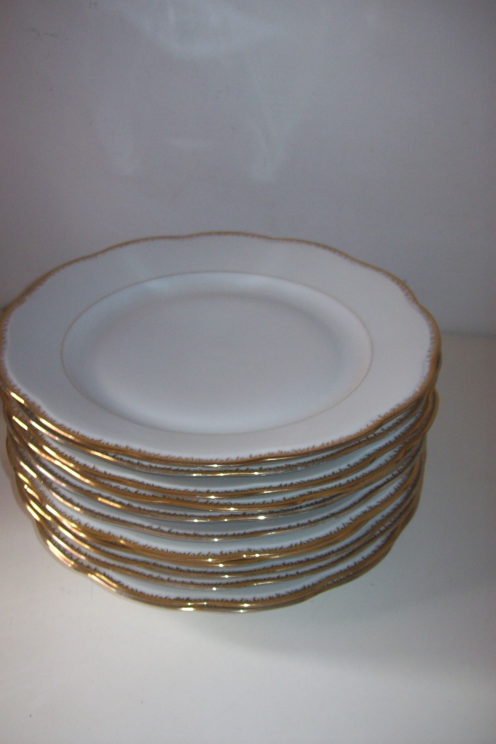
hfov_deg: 35.0
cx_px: 216
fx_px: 785
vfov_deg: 50.7
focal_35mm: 38
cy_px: 367
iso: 80
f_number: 2.7
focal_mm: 6
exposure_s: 1/64
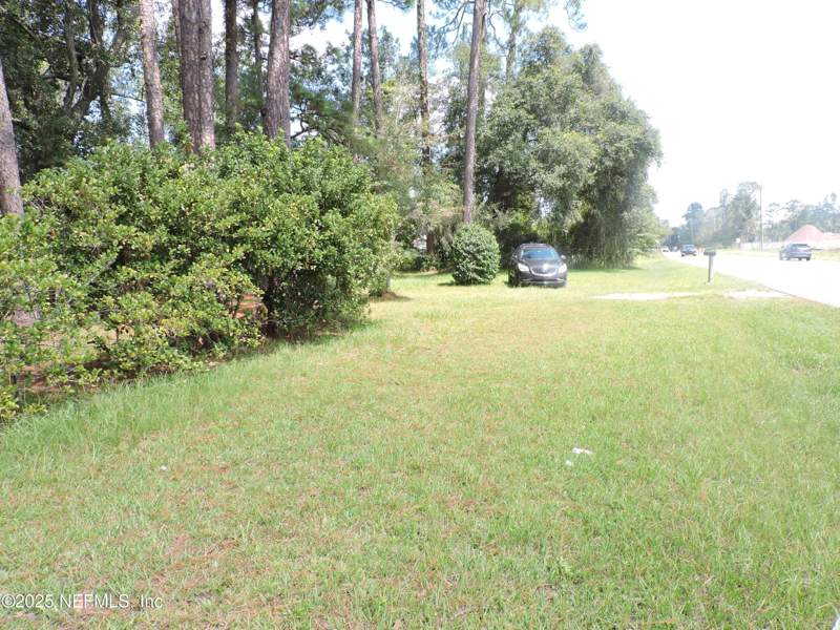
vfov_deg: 56.8
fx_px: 582
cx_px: 420
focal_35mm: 24
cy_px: 315
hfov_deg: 71.6
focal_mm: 4.3
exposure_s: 1/125
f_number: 4.2
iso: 100
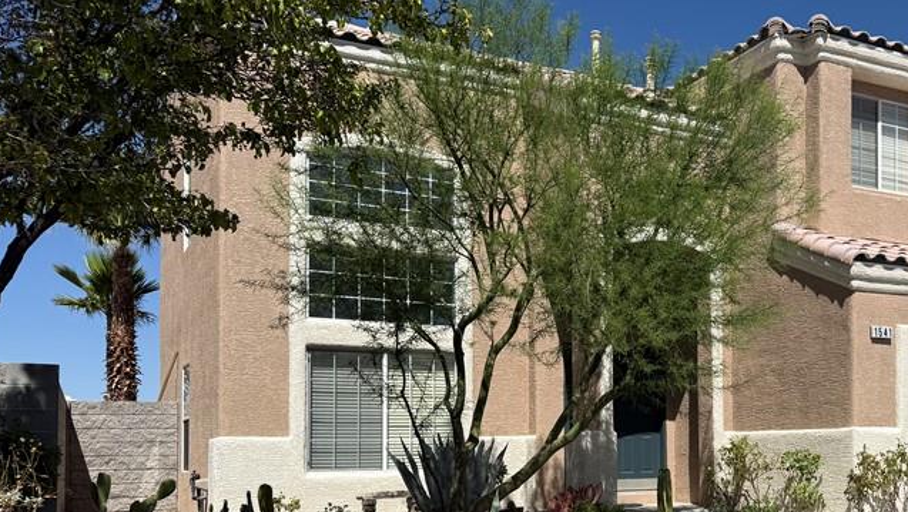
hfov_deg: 46.0
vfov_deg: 27.8
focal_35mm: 42
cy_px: 408
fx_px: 1012
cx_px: 716
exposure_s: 1/7353
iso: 80
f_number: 1.78
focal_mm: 6.76
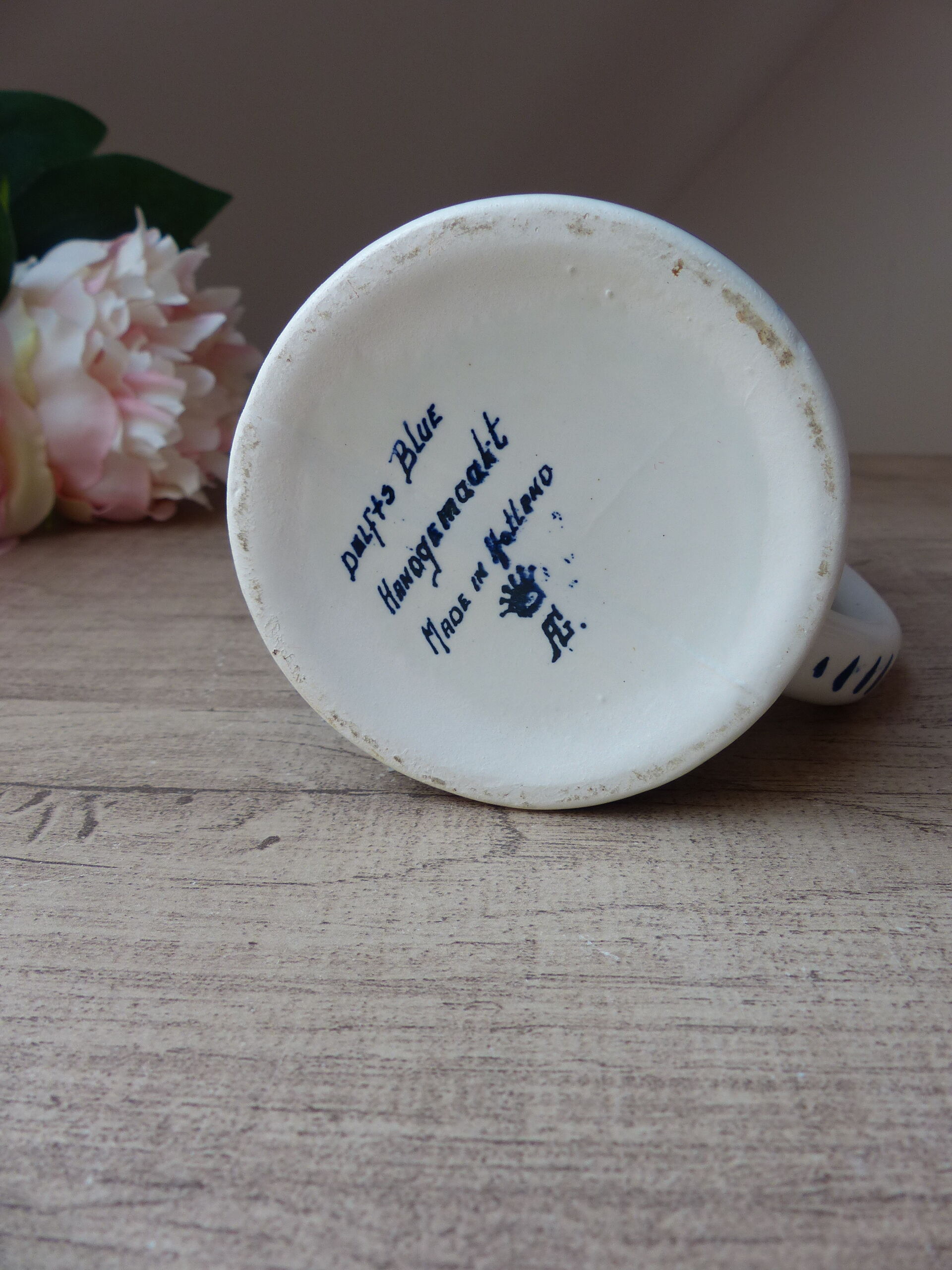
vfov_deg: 67.3
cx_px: 476
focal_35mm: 26
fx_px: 953
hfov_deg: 53.1
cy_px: 635
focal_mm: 4.5
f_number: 2.8
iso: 100
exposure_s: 1/60
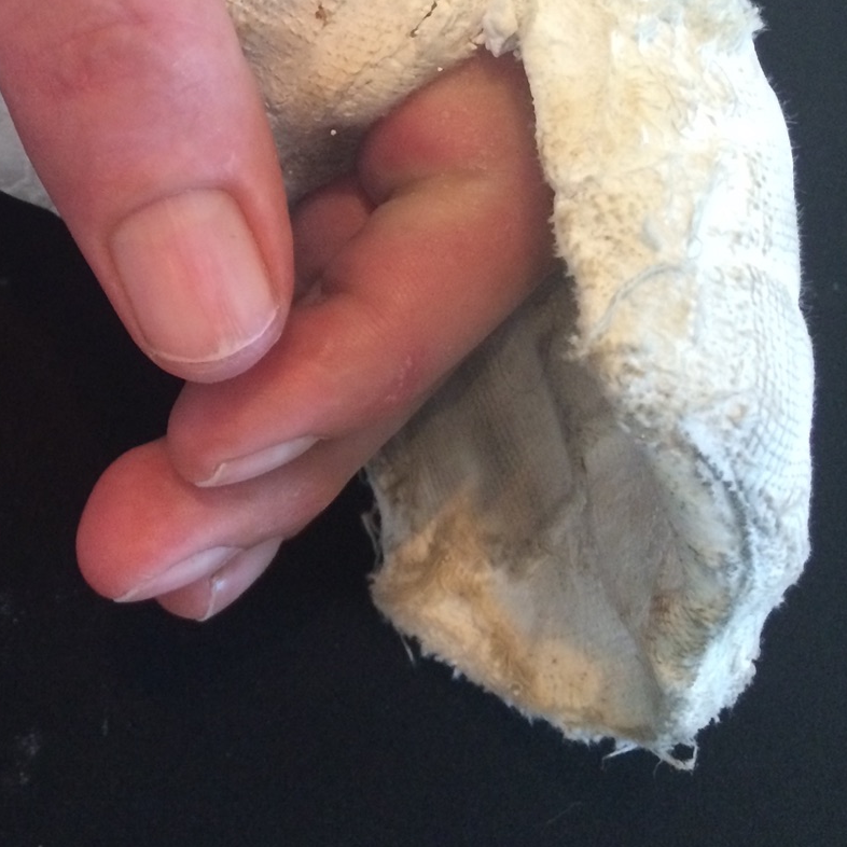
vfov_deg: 31.2
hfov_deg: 29.5
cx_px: -3
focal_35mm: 54
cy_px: 239
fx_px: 1495
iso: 320
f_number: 2.2
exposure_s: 1/25
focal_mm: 4.12
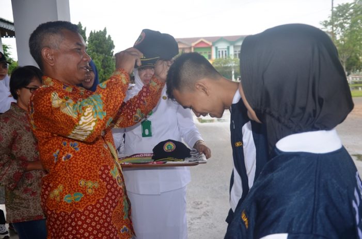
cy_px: 120
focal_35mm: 39
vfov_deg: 34.0
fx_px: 391
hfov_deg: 49.6
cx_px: 181
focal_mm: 26
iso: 125
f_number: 4
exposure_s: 1/250
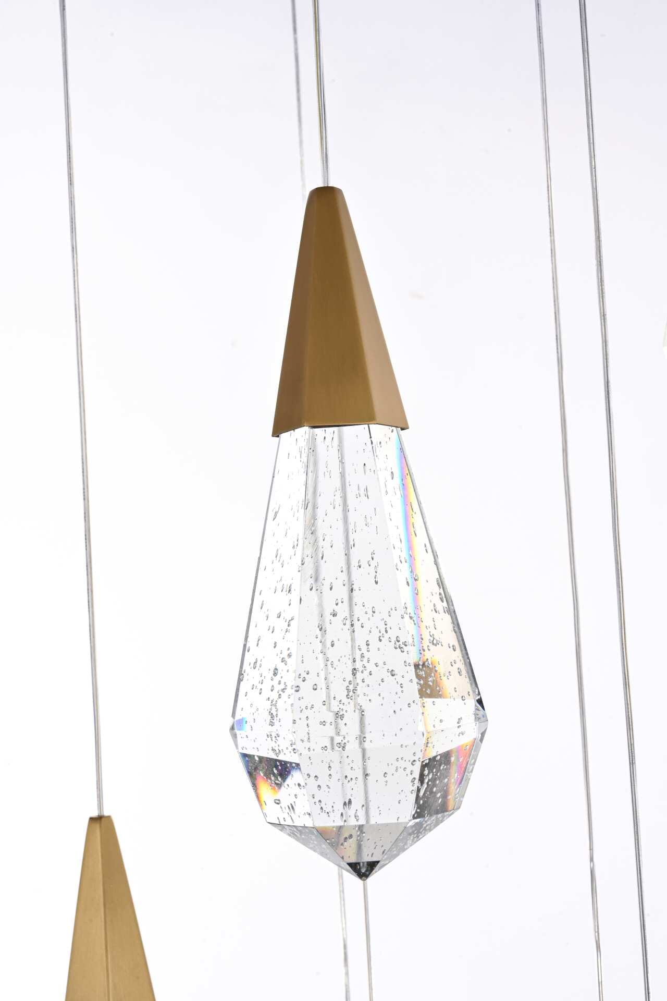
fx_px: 1945
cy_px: 500
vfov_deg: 28.8
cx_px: 334
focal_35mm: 70
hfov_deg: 19.5
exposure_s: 1/100
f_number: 20
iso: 125
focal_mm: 70
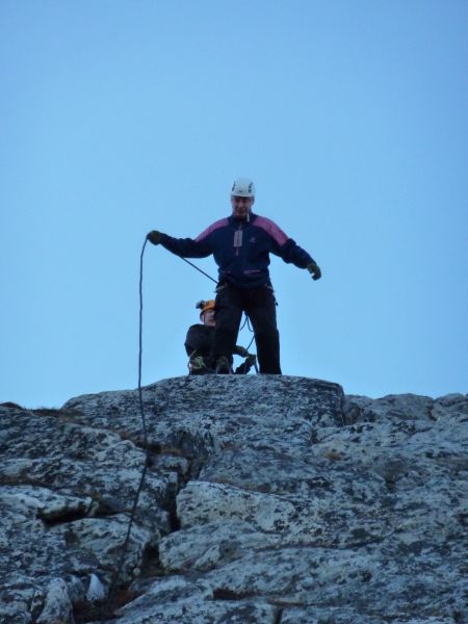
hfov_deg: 5.0
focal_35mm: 300
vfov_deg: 6.6
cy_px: 312
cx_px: 234
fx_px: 5408
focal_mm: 49.2
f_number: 4.9
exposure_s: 1/1000
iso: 500
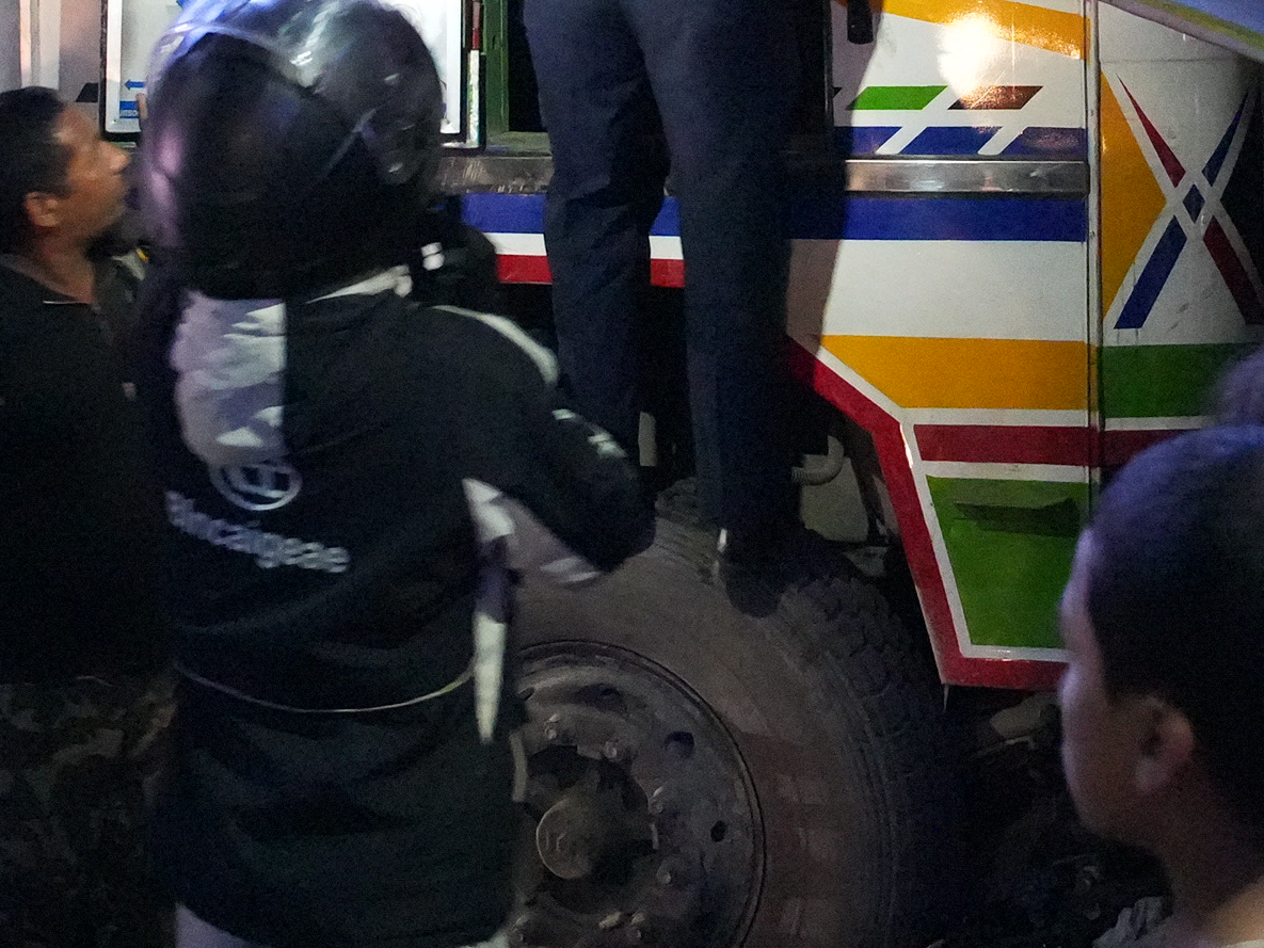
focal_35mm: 80
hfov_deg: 24.4
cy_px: -113
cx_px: 748
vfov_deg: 17.7
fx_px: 2922
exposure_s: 1/40
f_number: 2.8
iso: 12800
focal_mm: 21.2
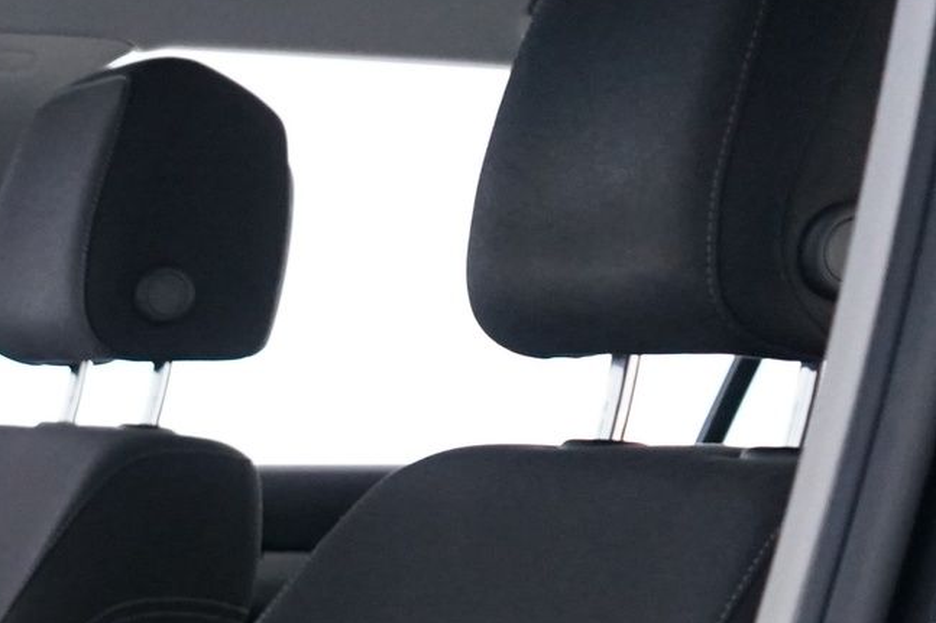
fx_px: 3015
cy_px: 1069
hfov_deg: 15.5
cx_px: -681
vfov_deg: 11.1
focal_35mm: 116
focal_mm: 30
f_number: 4
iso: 2500
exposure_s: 1/8
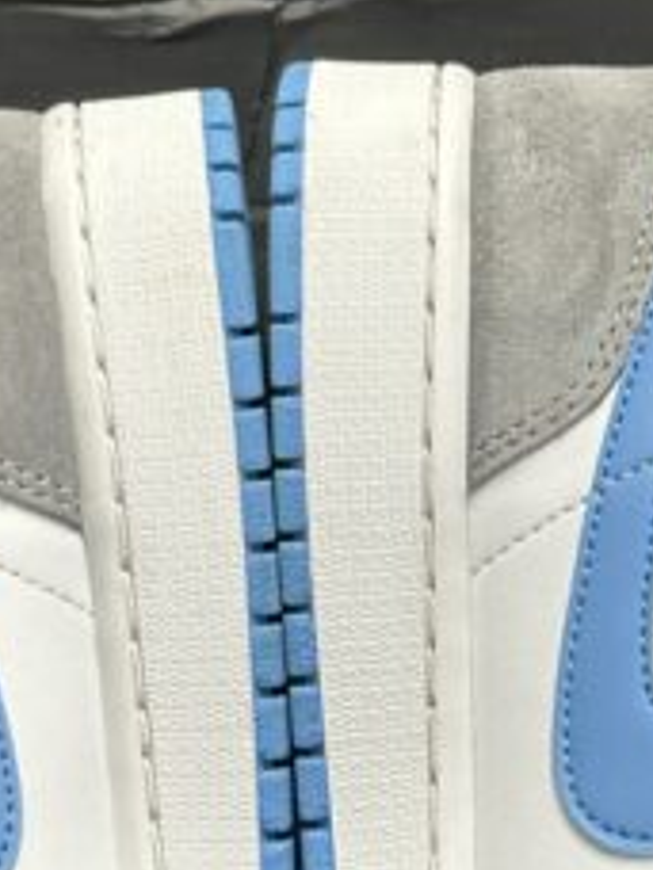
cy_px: 941
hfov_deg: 8.8
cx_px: 309
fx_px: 4226
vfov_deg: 11.6
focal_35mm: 168
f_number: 1.78
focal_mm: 6.86
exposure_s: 1/50
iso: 160
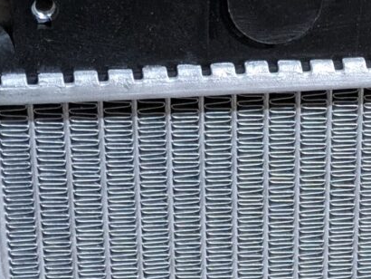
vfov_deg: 9.4
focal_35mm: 156
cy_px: 291
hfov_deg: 12.2
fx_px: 1673
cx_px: 503
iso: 310
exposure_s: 1/25
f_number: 1.89
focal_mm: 5.43
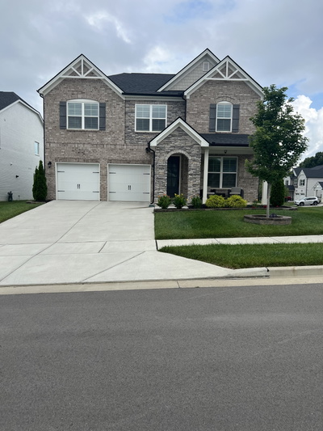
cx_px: 162
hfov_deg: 53.1
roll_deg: -1.3
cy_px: 216
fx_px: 323
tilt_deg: -4.7
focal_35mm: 26
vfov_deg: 67.3
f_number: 1.5
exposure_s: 1/2045
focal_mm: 5.7
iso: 50
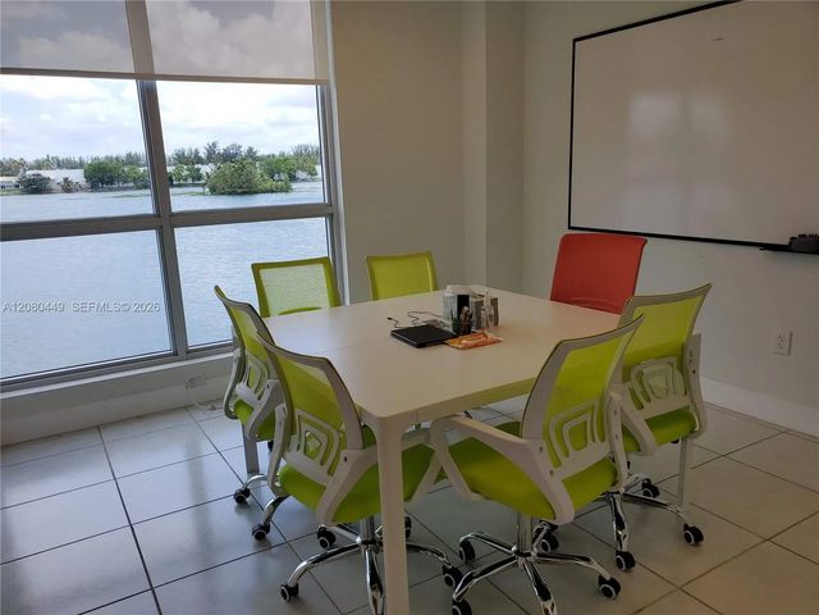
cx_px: 410
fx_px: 615
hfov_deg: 67.3
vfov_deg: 53.1
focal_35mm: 26
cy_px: 308
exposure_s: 1/322
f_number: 2.4
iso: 50
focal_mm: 4.3
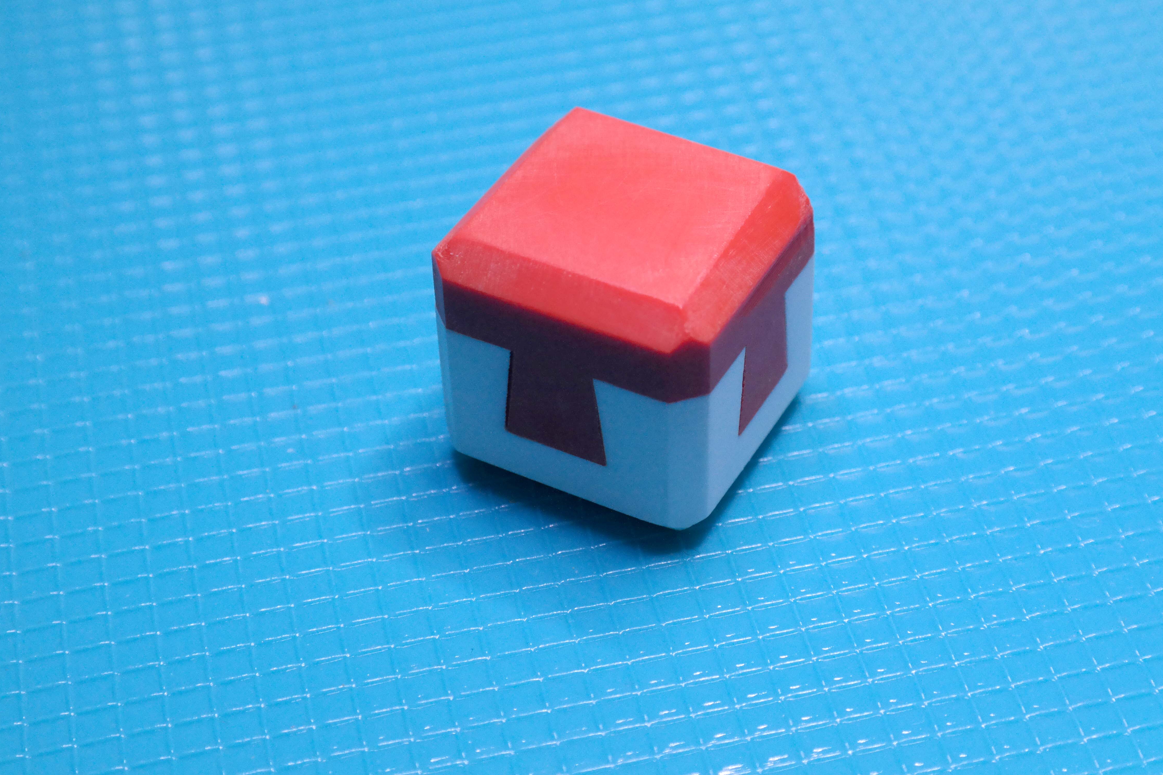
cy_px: 368
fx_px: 2520
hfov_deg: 26.0
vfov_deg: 17.5
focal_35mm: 78
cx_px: 685
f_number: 7.1
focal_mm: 42
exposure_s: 1/30
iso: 1000
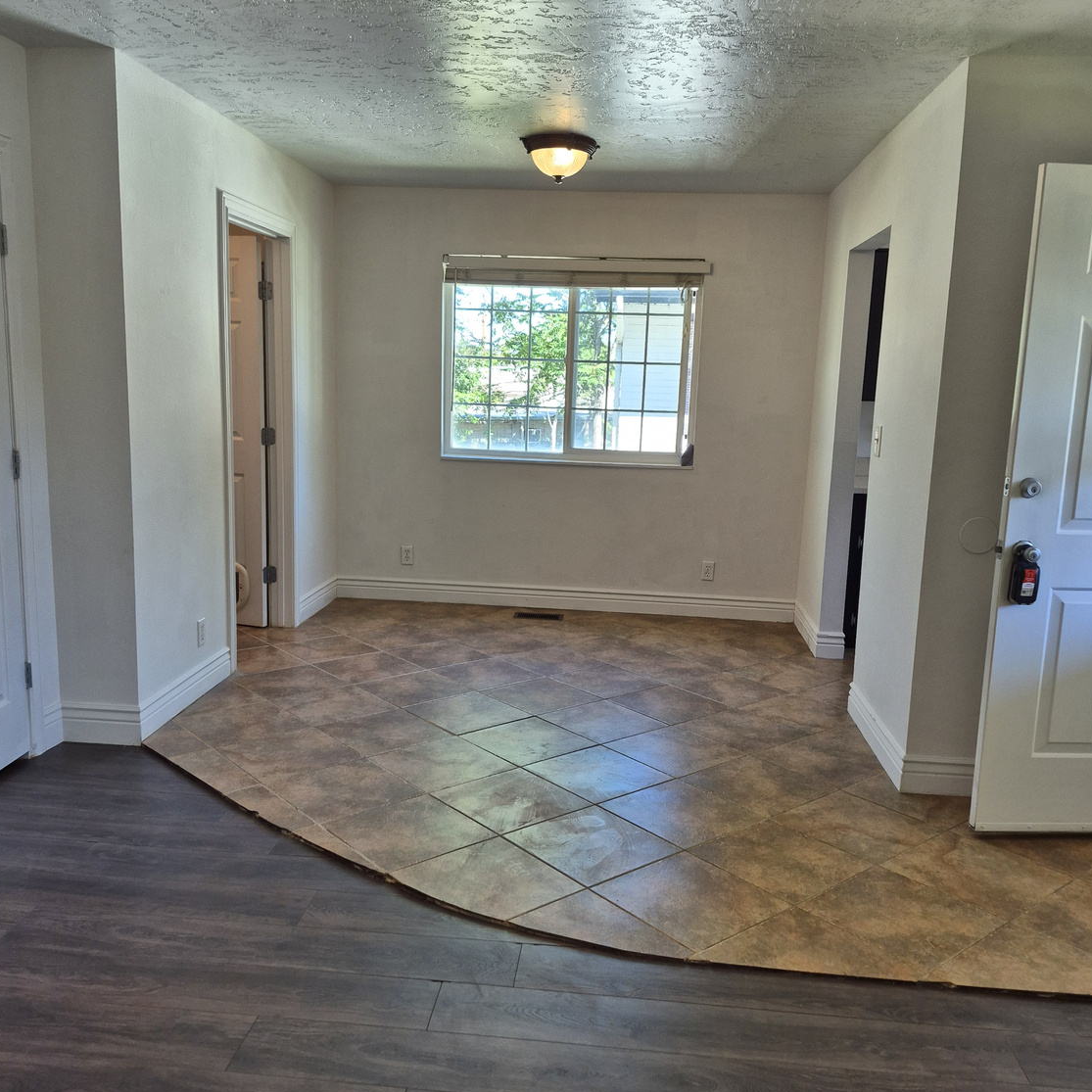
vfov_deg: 57.3
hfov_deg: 57.3
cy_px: 533
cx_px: 542
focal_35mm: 28
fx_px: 999
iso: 100
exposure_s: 1/120
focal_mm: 5.4
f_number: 1.8
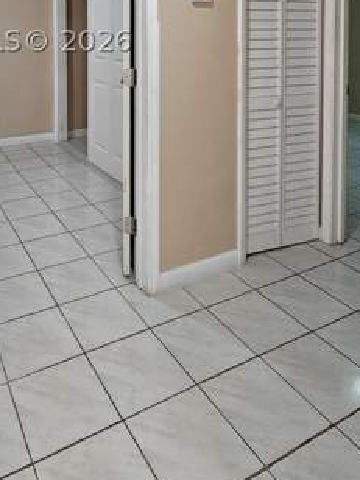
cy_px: 41
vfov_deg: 55.7
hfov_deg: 49.5
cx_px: 95
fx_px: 374
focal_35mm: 27
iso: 160
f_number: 2.2
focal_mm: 2.2
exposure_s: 1/60
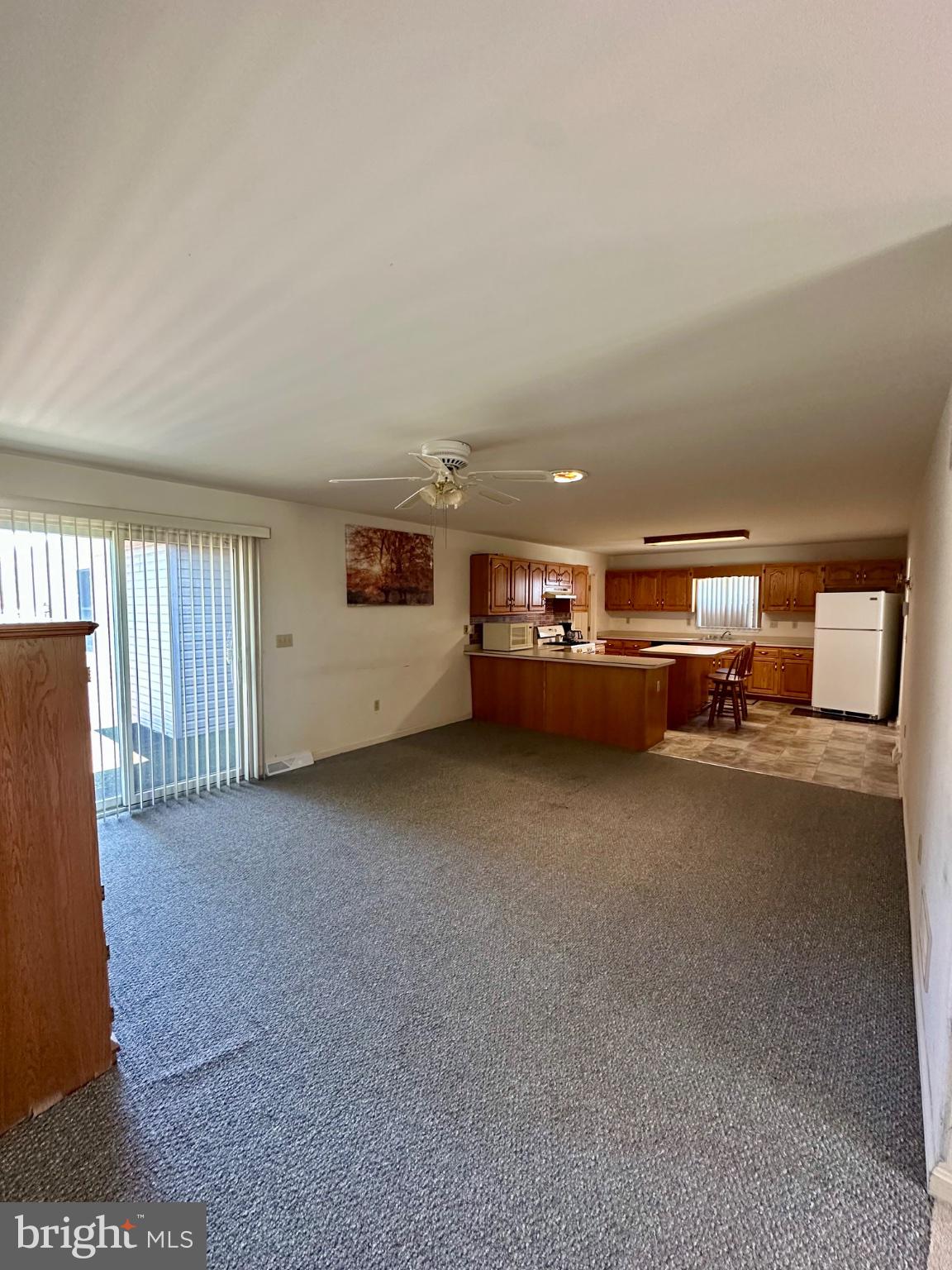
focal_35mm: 14
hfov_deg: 85.7
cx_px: 476
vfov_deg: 102.1
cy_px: 635
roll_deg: -1.1
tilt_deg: -3.0
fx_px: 513
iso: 500
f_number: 2.2
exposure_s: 1/60
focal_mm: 2.22
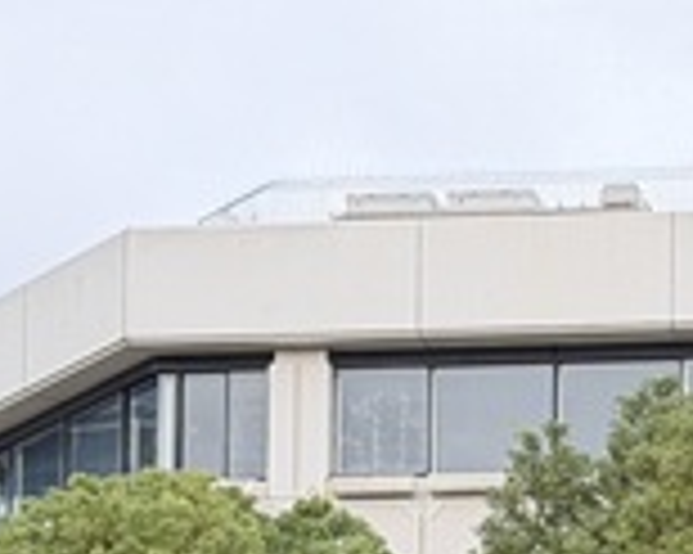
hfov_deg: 7.7
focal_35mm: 245
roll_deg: +0.3
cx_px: 1220
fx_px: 5022
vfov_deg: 6.1
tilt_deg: +7.3
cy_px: 1212
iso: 100
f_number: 1.78
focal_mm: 6.76
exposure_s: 1/987
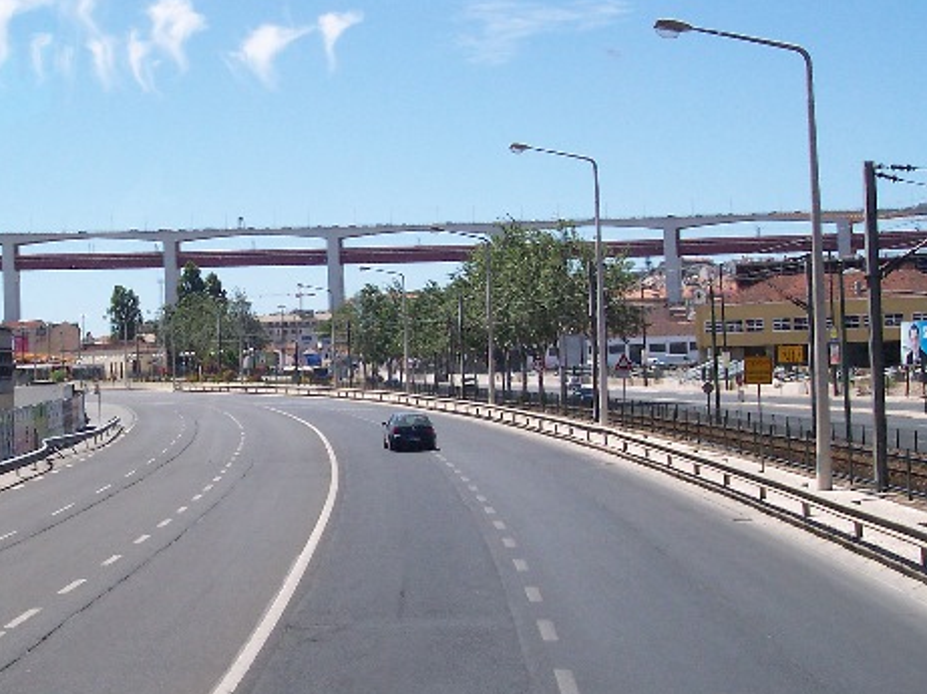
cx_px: 221
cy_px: 278
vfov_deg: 22.2
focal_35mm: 66
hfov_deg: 28.9
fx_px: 1766
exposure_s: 1/700
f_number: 4.8
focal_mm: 8
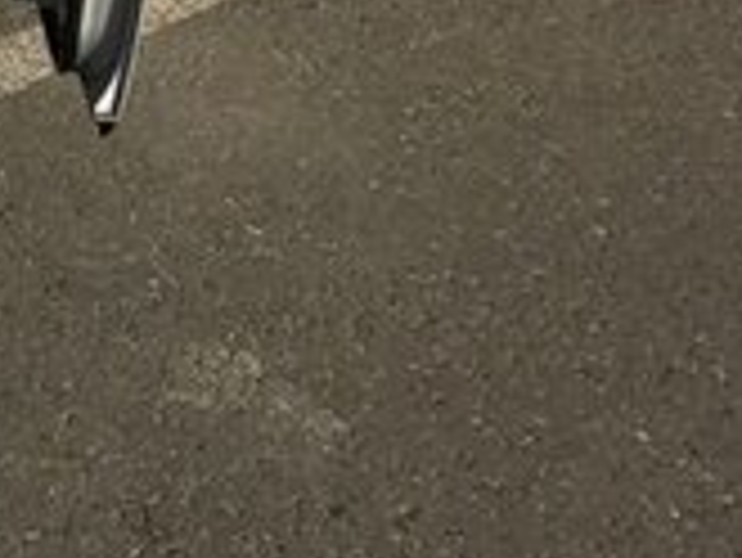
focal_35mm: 112
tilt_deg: -15.9
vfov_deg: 12.6
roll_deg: +1.0
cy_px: -277
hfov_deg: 14.7
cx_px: -706
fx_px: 2402
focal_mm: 3.99
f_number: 1.8
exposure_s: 1/2740
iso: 20
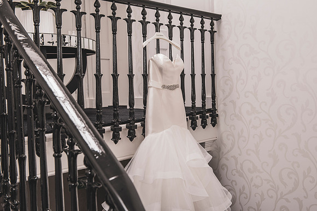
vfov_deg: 35.5
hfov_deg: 51.2
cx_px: 170
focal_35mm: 38
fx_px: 331
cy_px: 98
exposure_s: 1/60
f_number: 4.5
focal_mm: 35
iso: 400
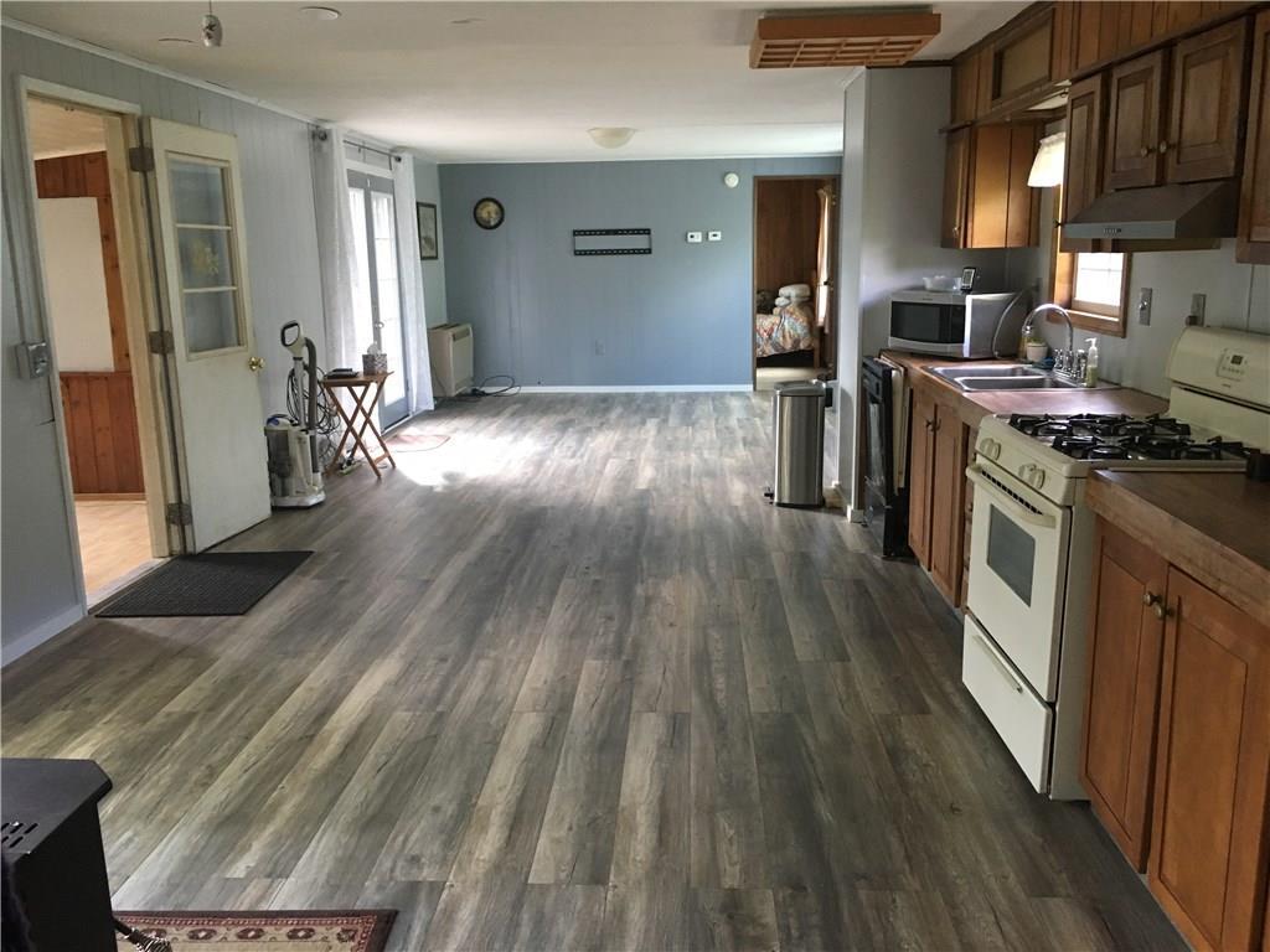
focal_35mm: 29
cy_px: 476
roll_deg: +0.3
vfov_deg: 48.2
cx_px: 635
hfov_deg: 61.7
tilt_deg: -12.9
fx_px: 1064
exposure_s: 1/30
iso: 125
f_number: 2.2
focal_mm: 4.15
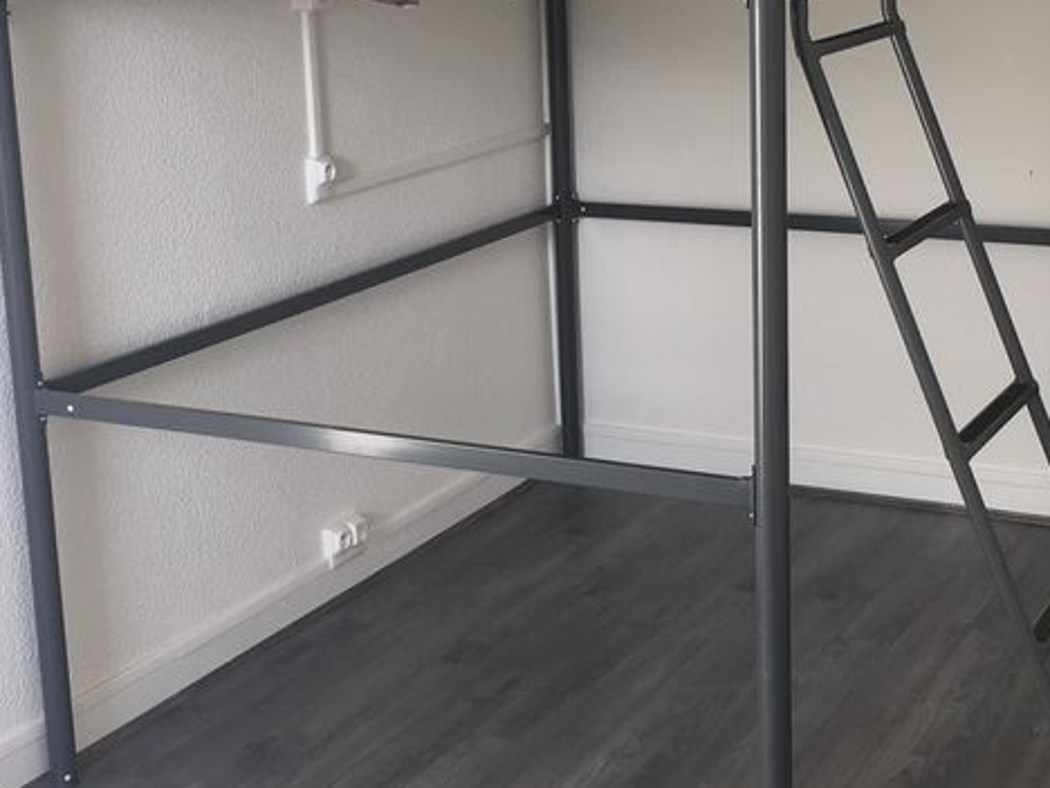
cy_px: 258
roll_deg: +1.2
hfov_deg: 31.2
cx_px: 597
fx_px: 1881
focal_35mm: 62
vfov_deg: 23.5
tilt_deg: -12.0
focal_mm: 4.15
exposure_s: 1/100
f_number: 2.2
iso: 25
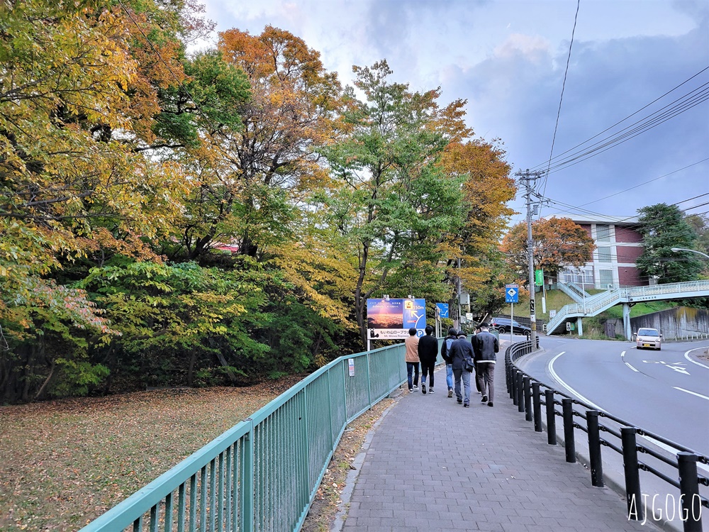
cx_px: 354
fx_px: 533
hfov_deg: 67.3
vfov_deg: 53.1
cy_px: 266
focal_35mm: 26
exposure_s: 1/120
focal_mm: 5.4
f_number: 1.8
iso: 250
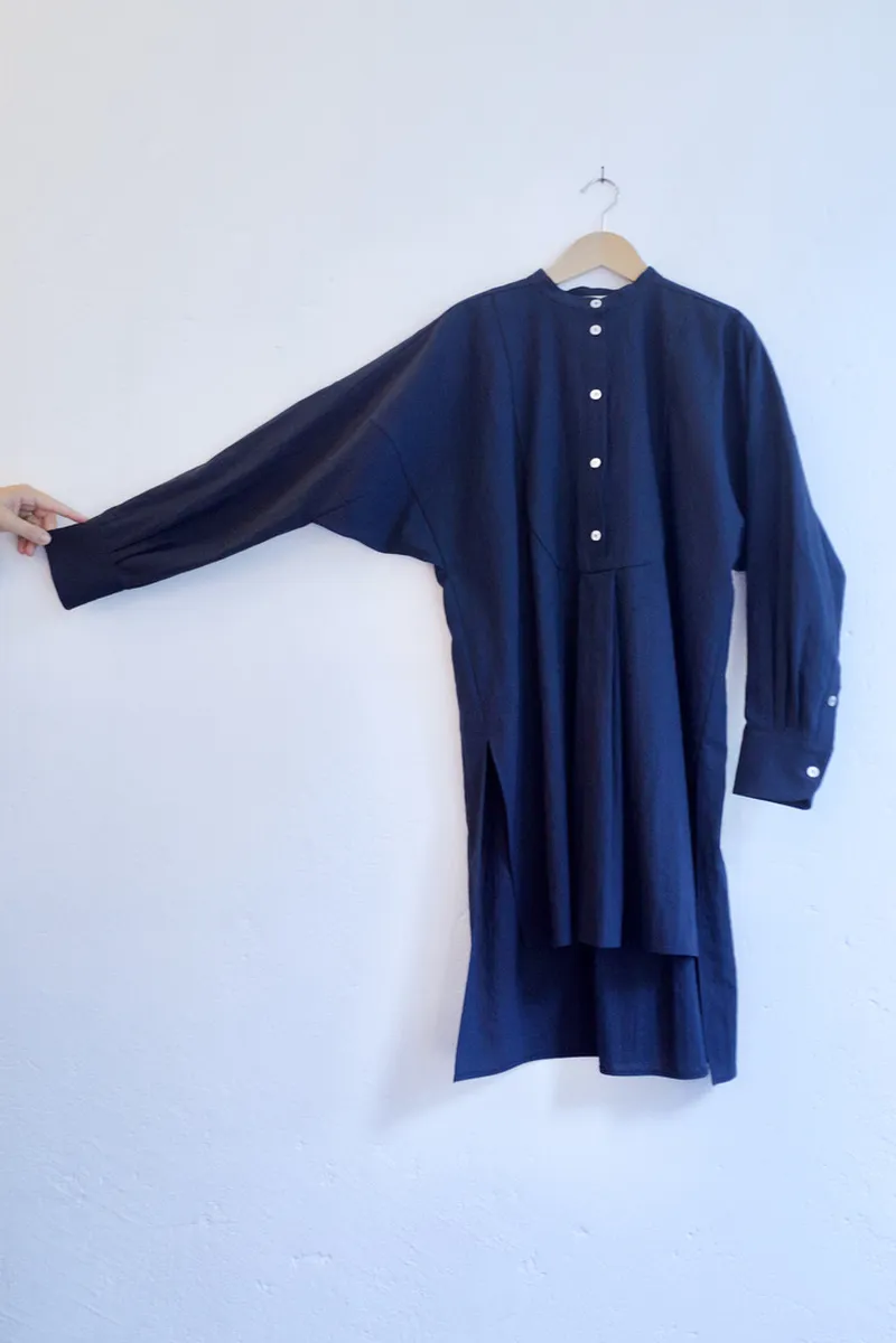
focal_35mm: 28
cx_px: 448
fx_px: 1045
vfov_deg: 65.5
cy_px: 672
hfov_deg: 46.4
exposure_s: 1/40
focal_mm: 18.3
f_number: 2.8
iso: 560
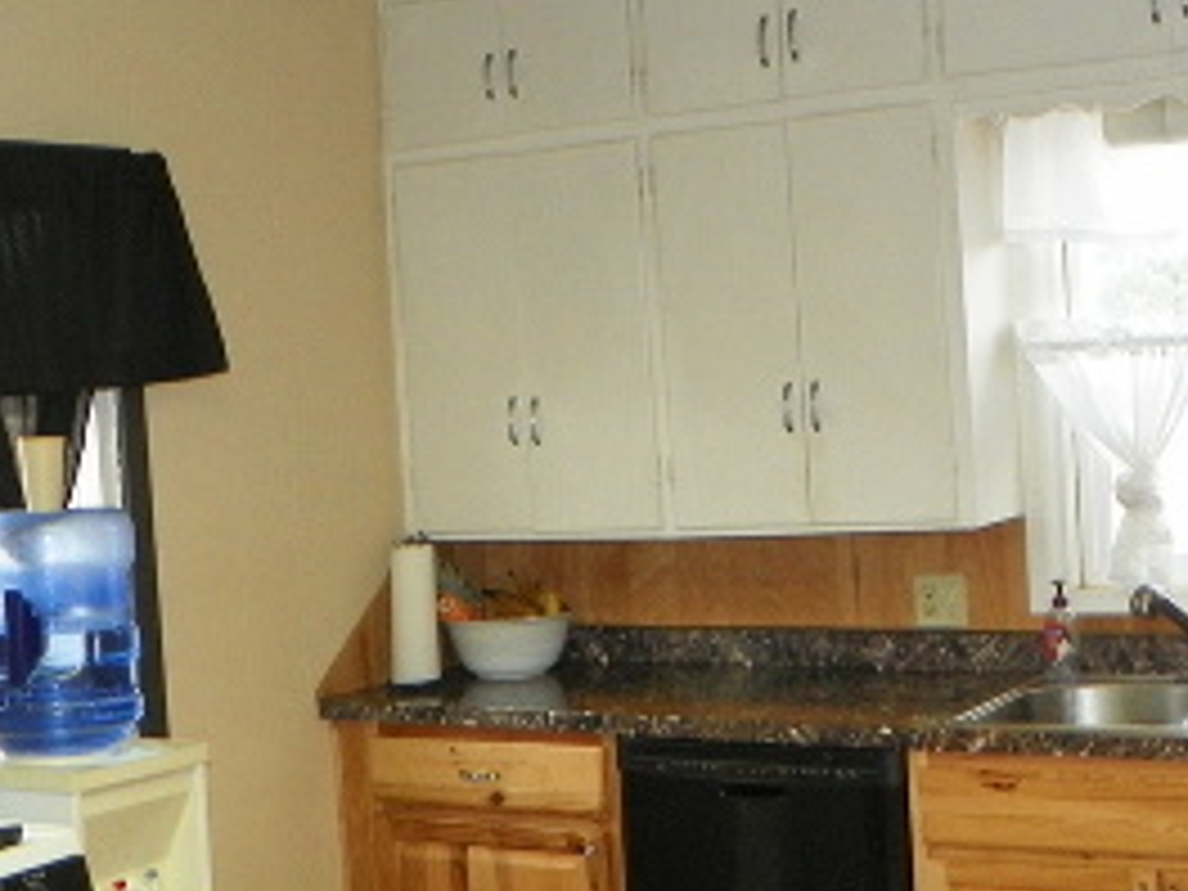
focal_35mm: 63
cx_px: 648
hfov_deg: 30.7
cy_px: 468
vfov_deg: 23.3
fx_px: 2162
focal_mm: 4.6
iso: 125
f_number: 2.8
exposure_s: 1/40
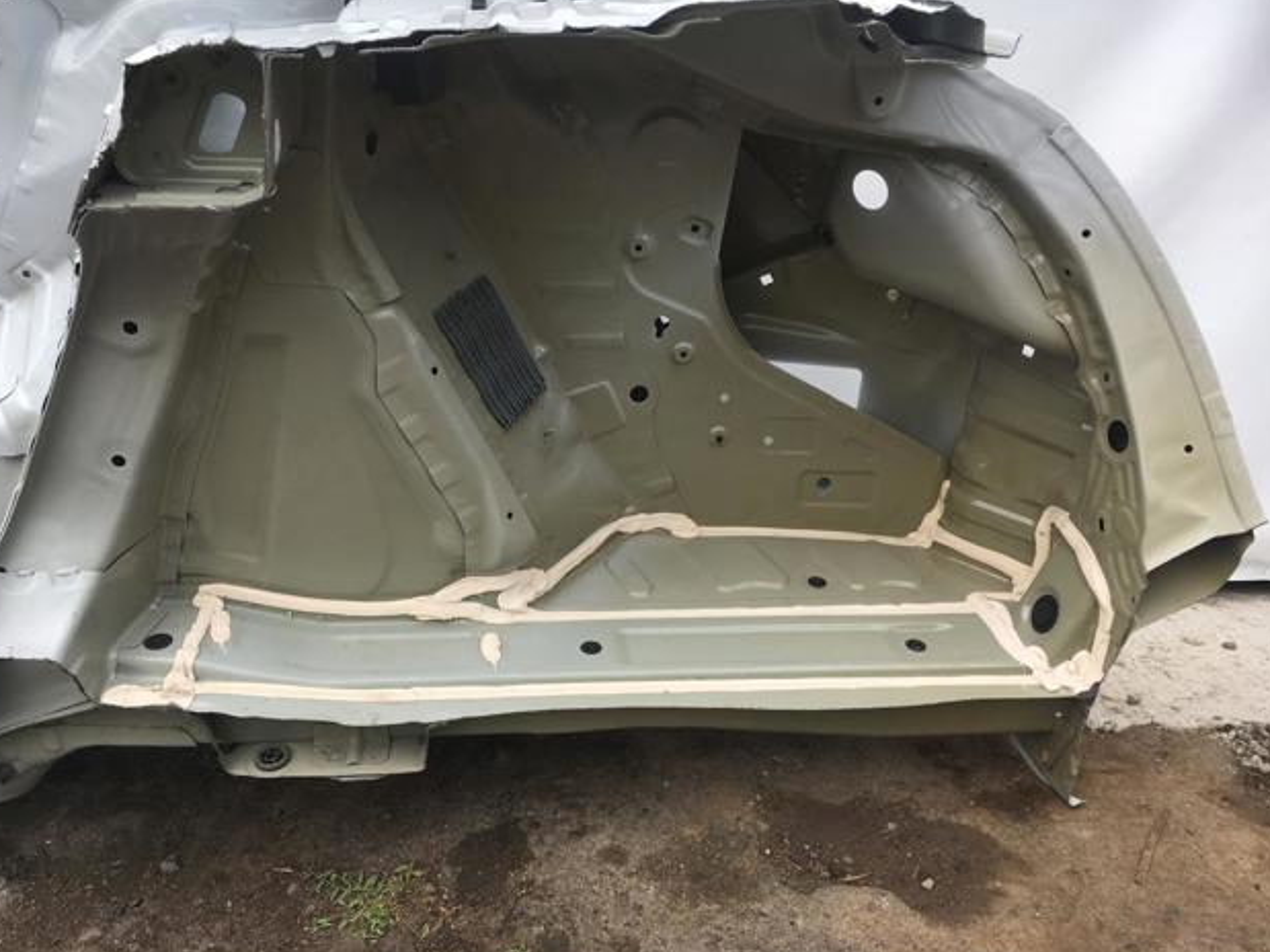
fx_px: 1100
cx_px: 626
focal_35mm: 30
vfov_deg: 46.8
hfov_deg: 60.0
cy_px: 480
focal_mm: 4.15
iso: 25
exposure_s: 1/444
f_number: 2.2
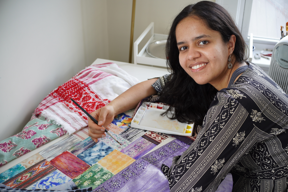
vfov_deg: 33.0
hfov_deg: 47.9
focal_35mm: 40
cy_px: 96
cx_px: 144
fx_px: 324
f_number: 3.5
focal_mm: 27
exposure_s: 1/30
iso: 125
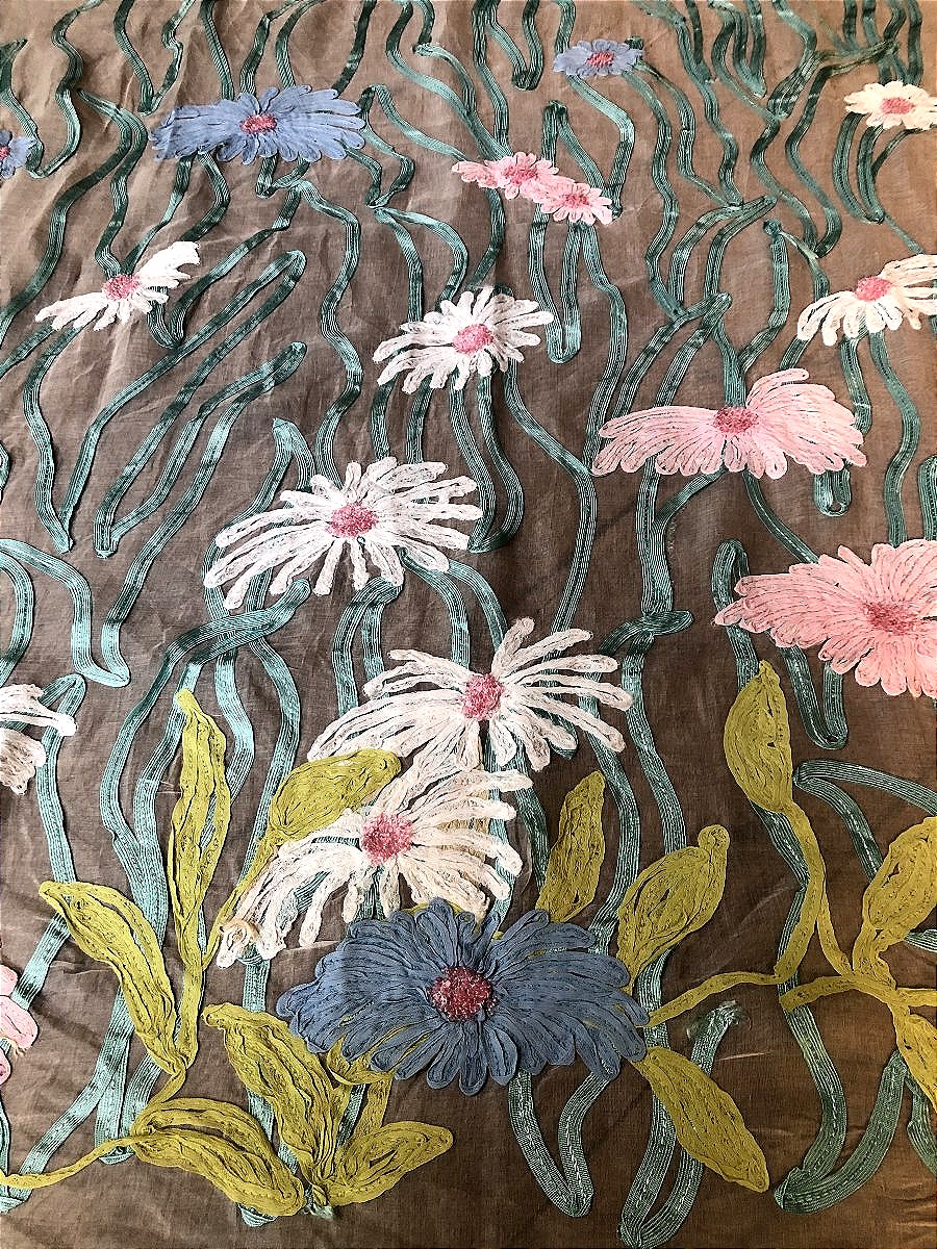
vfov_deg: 63.4
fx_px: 1011
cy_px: 624
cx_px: 468
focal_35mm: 28
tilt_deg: -59.2
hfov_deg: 49.7
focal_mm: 3.99
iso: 50
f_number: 1.8
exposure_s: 1/15
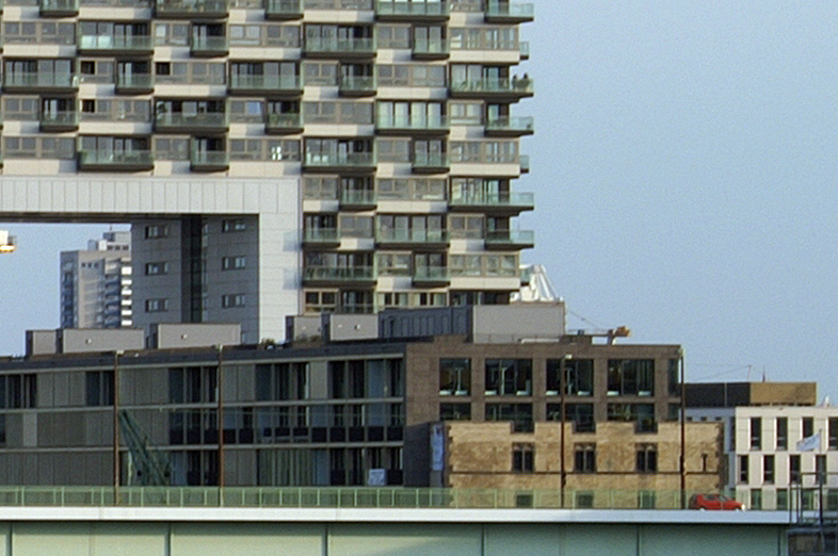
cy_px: 560
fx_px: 9346
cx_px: -576
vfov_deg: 3.4
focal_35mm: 402
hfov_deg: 5.1
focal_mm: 70
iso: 100
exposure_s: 1/80
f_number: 10
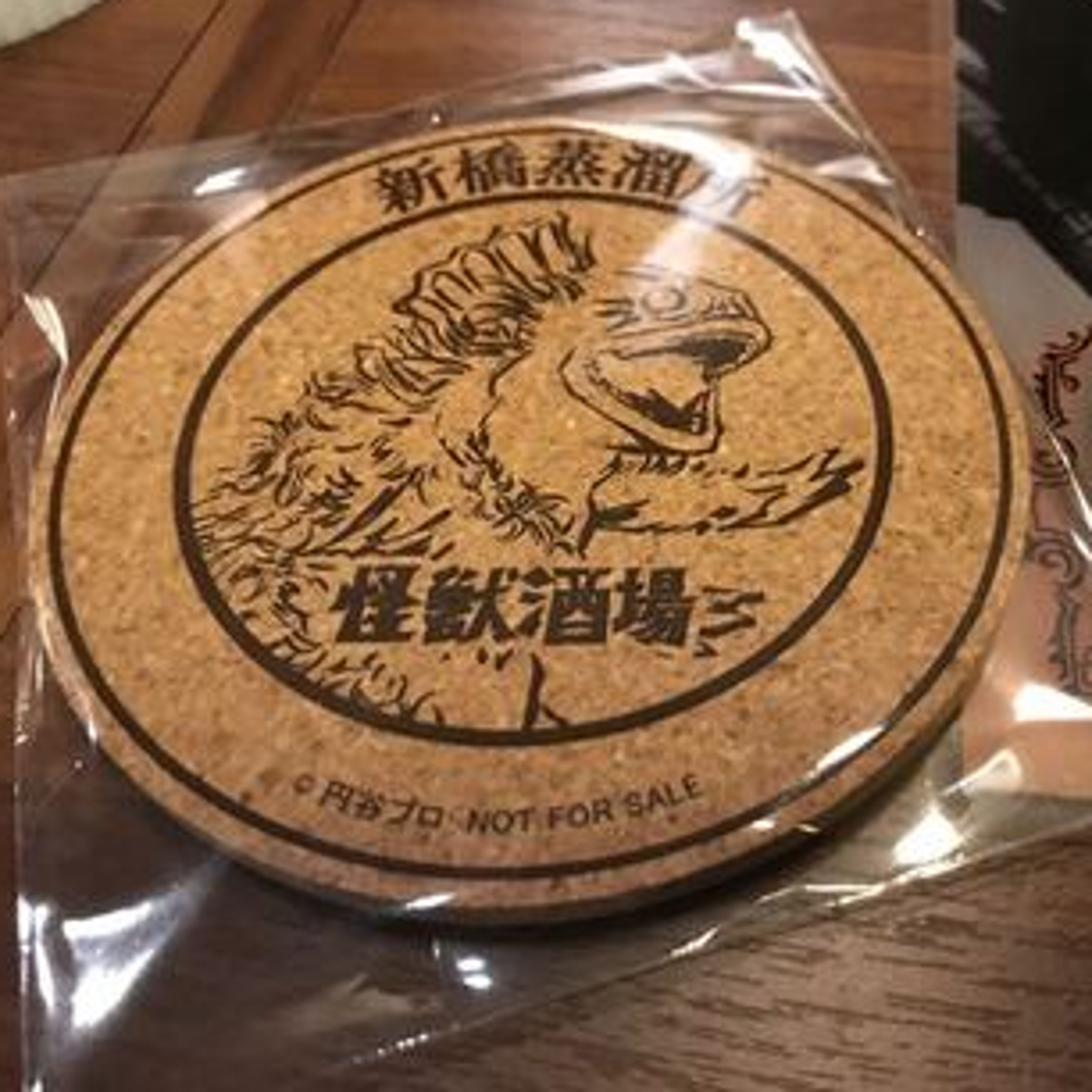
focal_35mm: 34
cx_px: 728
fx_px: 1213
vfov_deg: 48.4
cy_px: 541
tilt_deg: -54.9
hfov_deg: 47.7
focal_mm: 3.99
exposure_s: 1/4
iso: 100
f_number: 1.8
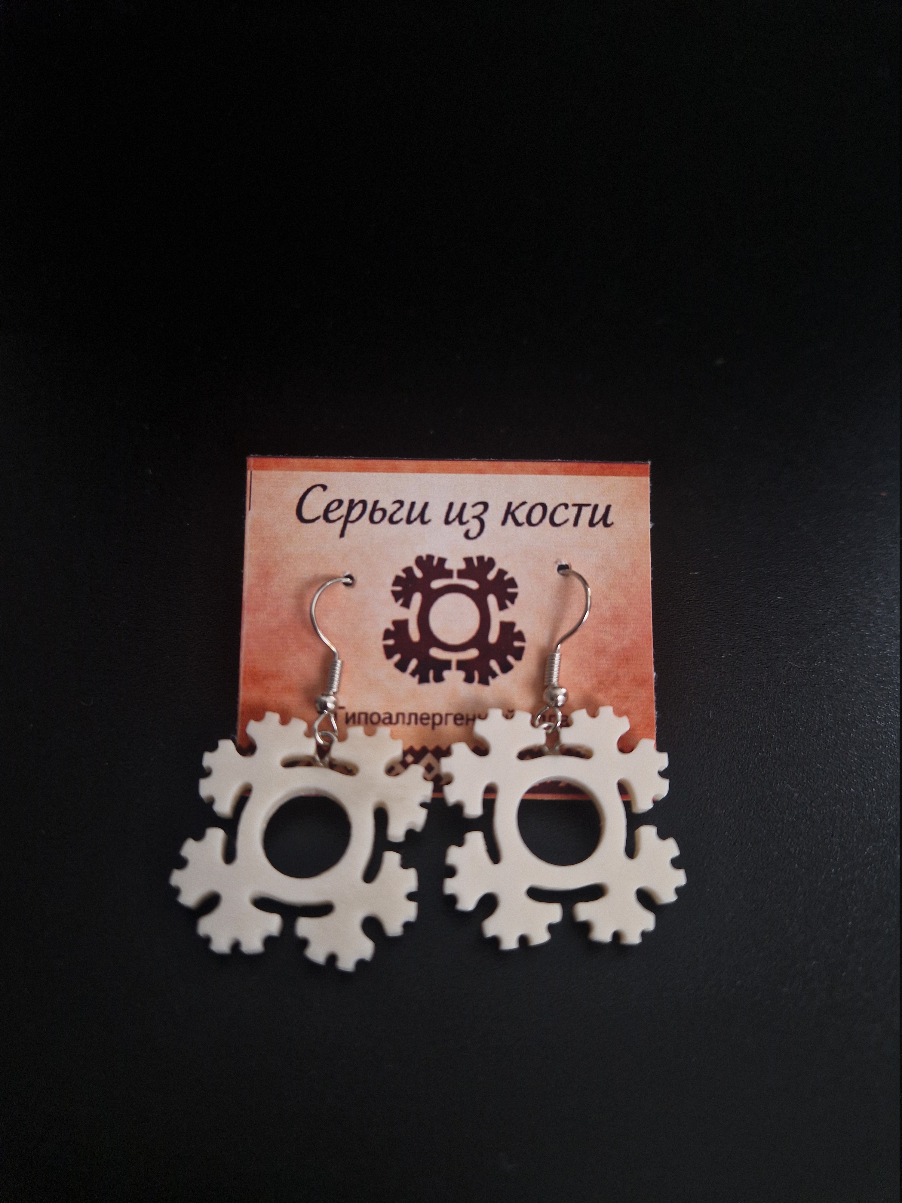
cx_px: 451
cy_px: 602
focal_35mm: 23
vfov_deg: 73.9
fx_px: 799
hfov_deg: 58.9
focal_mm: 5.4
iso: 125
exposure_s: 1/100
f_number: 1.8
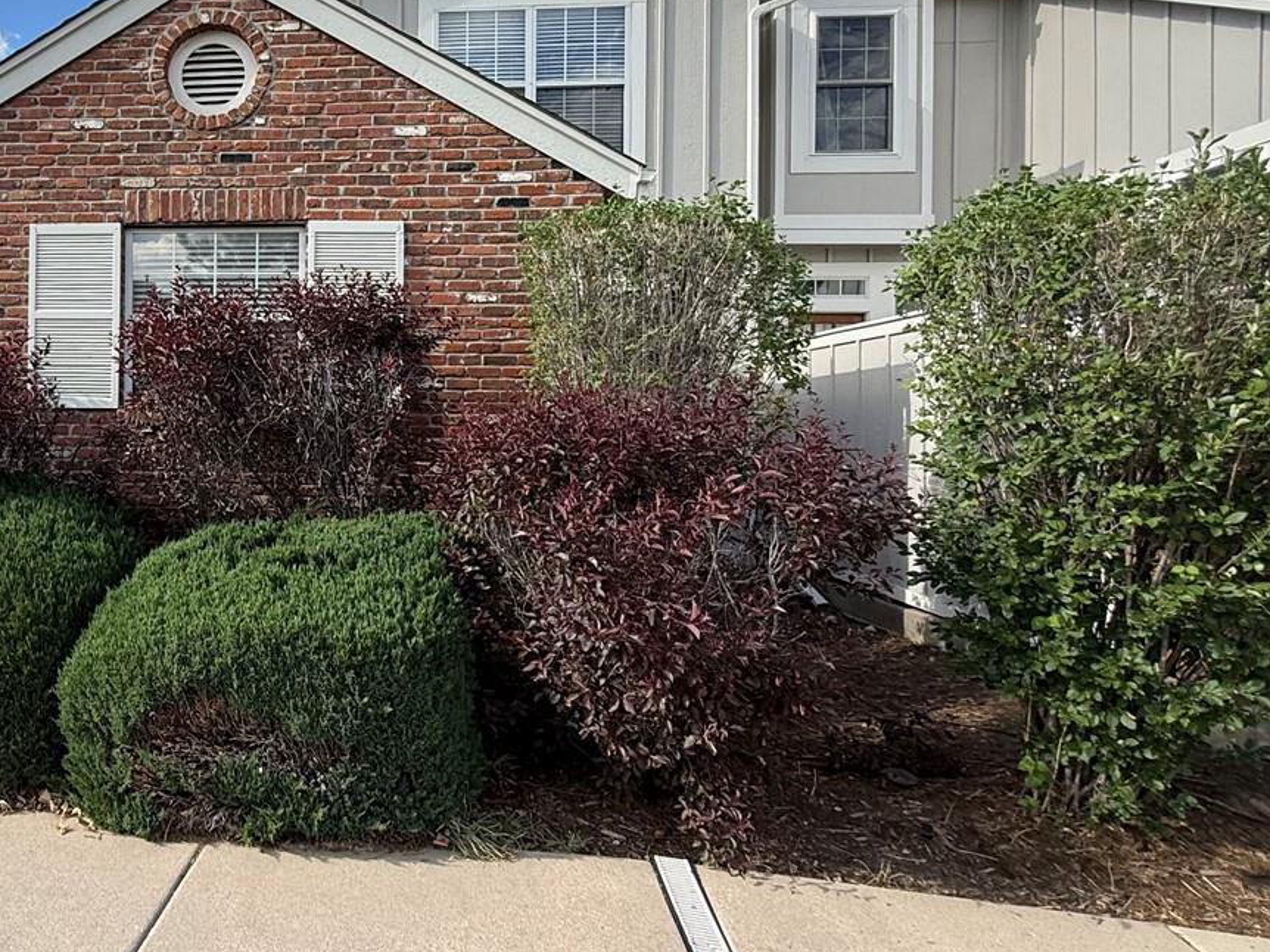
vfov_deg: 52.9
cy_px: 427
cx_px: 283
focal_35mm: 26
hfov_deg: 62.5
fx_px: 954
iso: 64
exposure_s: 1/433
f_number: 2.2
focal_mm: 2.22
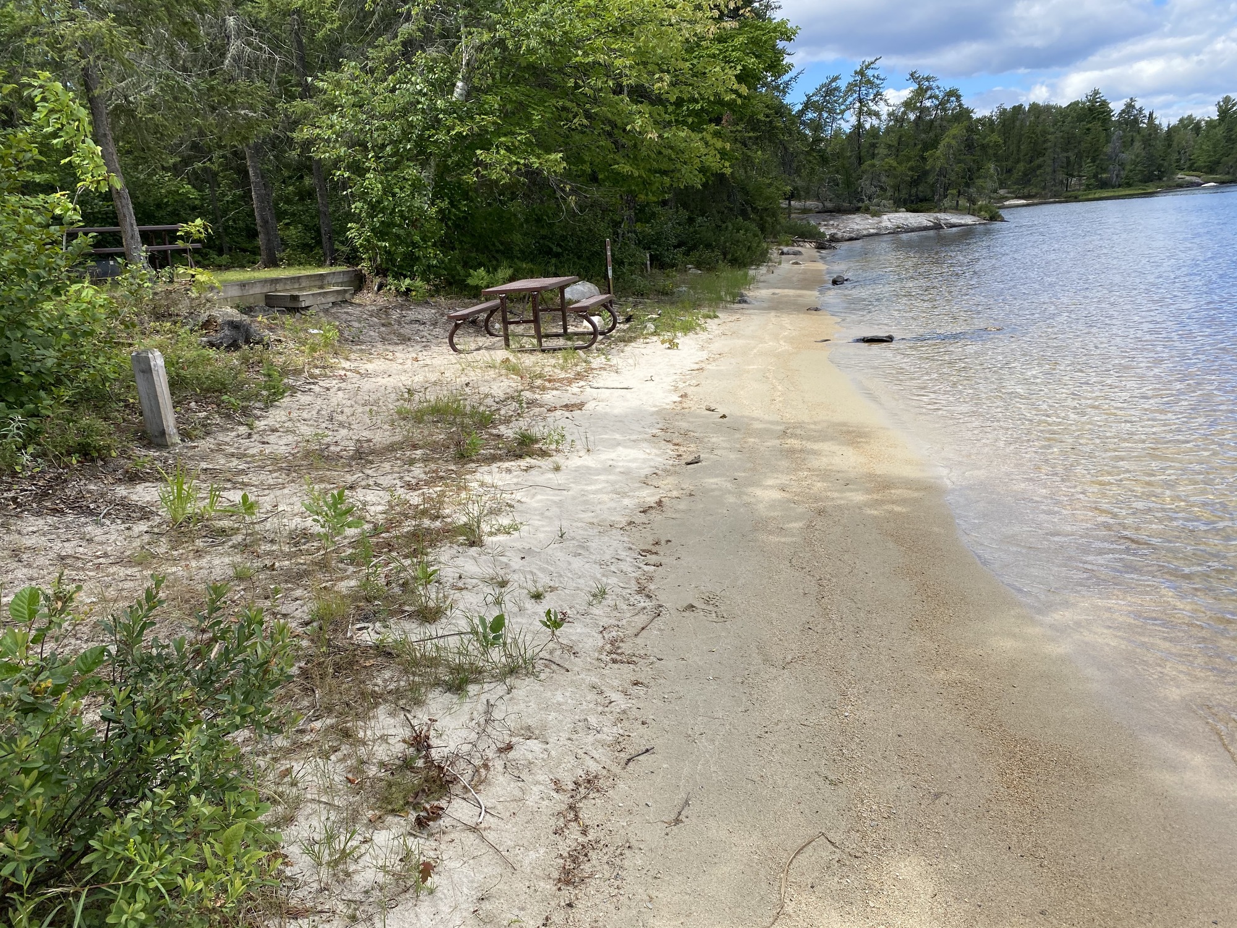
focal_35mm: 26
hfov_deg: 67.3
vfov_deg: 53.1
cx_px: 618
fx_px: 929
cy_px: 464
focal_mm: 4.25
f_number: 1.8
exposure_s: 1/1754
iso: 32
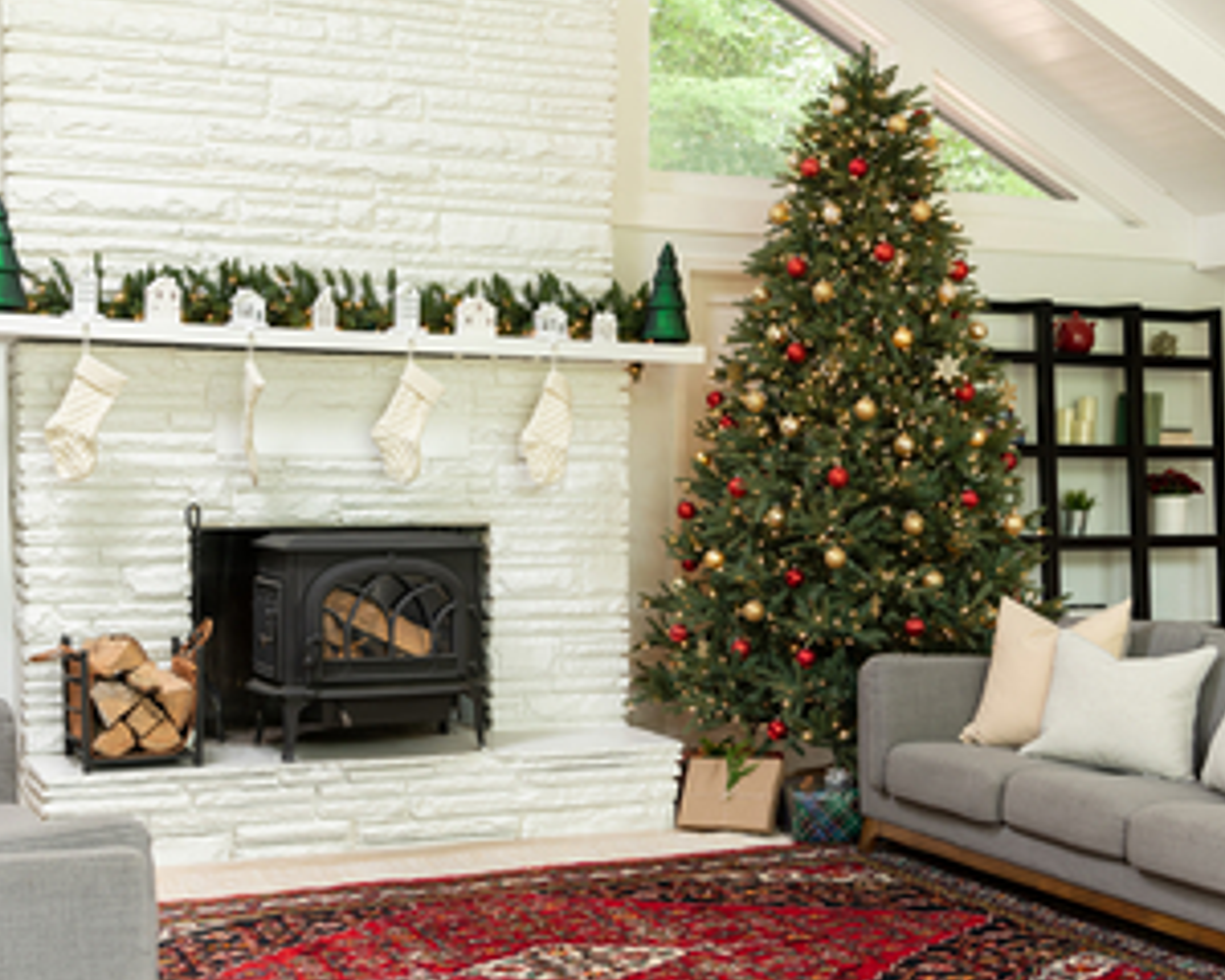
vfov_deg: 29.5
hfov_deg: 36.6
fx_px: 1849
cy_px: 637
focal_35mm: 51
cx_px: 559
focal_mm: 34
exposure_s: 1/13
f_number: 4.5
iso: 125
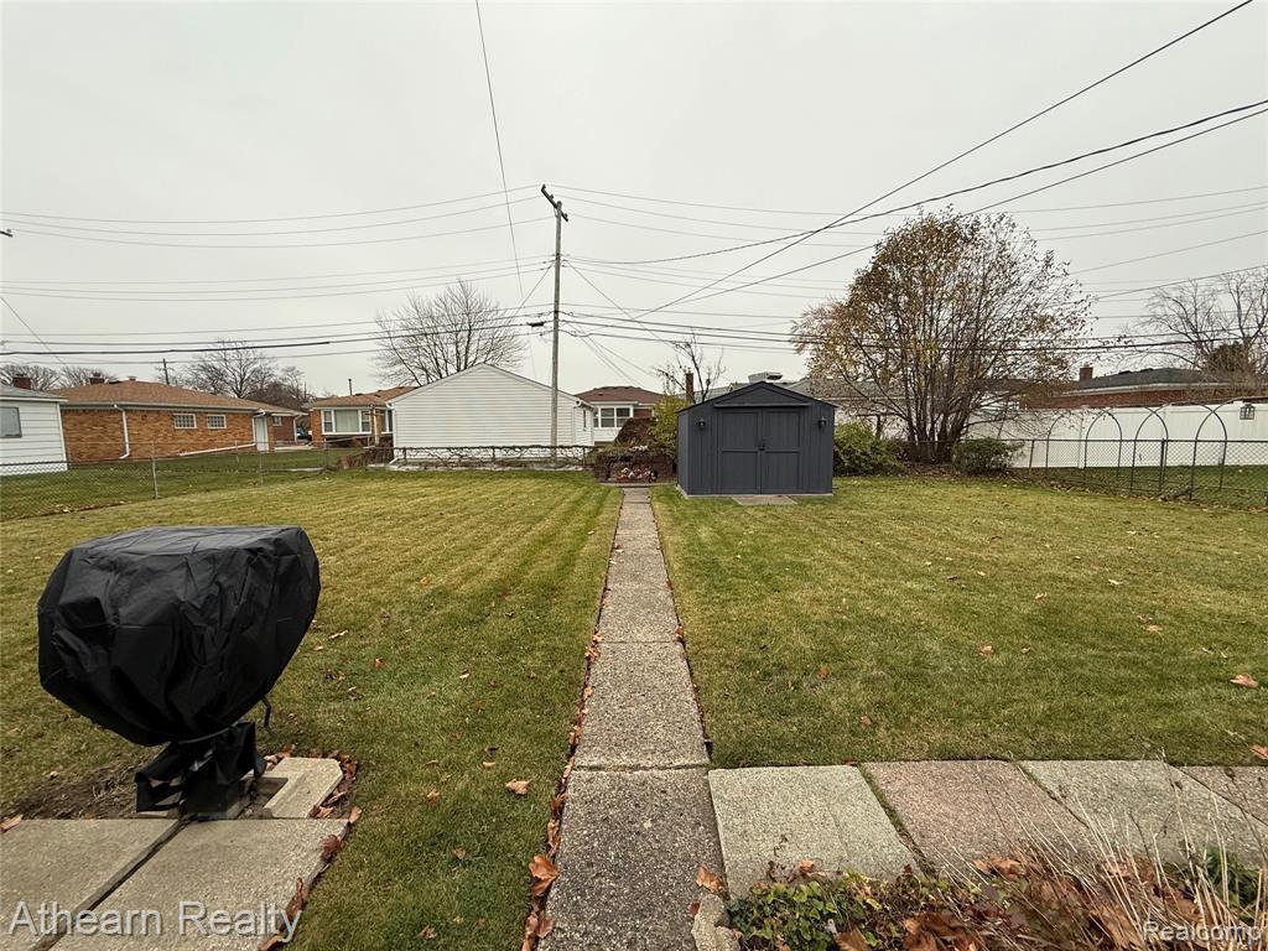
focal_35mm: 14
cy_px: 476
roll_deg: +1.0
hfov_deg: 102.1
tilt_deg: -4.4
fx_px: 513
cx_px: 634
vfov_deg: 85.7
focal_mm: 2.22
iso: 50
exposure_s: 1/99
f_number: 2.2
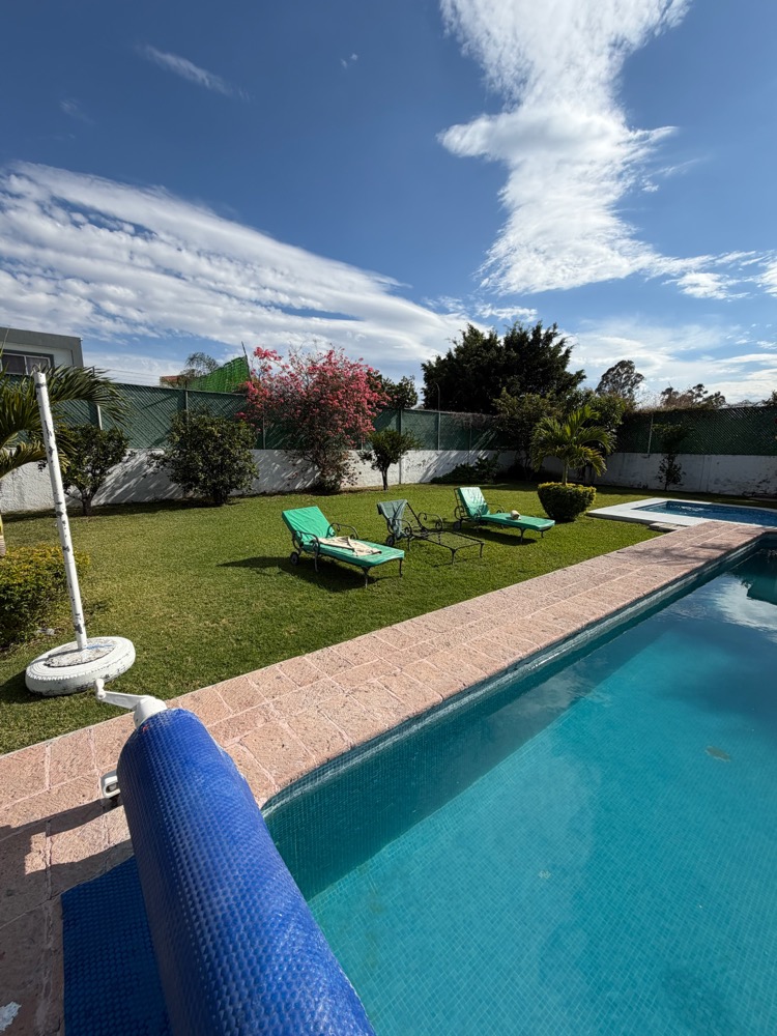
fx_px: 419
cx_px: 388
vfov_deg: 102.1
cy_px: 518
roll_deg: -1.8
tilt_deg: -14.2
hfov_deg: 85.7
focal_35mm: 14
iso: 20
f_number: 2.2
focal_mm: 2.22
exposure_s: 1/1285
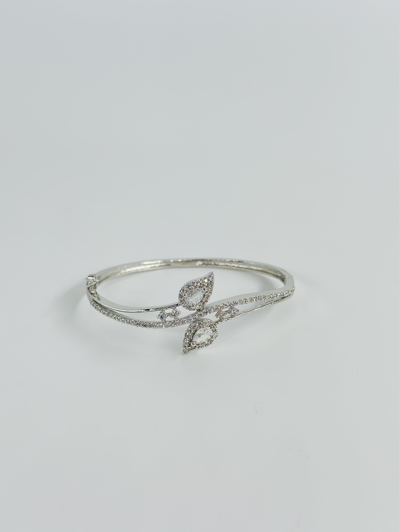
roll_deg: -0.5
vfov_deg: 39.7
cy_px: 266
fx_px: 738
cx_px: 200
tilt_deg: -25.9
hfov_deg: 30.3
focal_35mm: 48
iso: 80
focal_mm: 6.86
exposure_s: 1/1541
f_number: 1.78
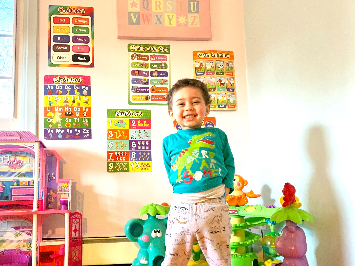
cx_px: 140
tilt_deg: +5.9
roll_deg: +1.7
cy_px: 157
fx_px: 328
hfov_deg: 56.3
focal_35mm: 32
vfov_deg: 44.0
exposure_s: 1/60
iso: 400
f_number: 1.8
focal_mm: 4.25
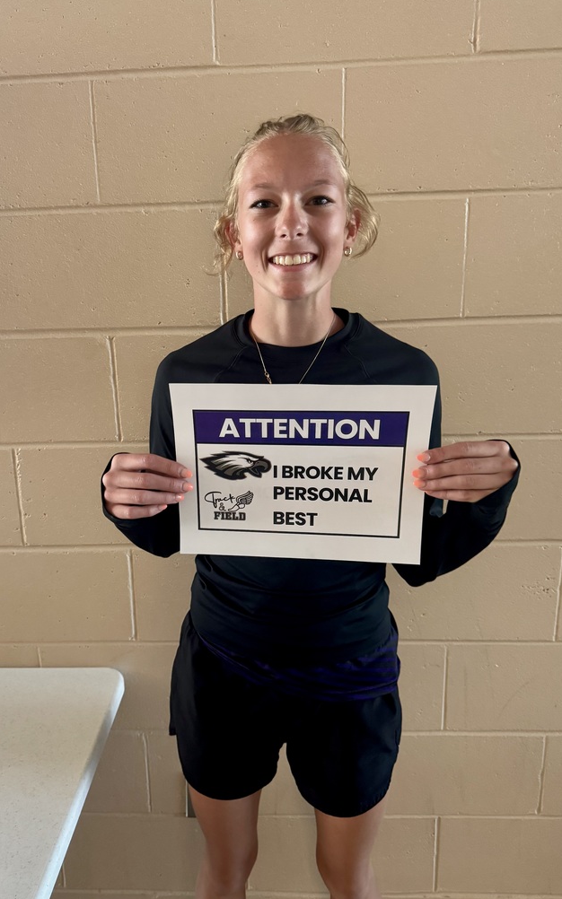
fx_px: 637
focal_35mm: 26
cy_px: 442
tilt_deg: -14.1
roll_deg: +2.3
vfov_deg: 70.4
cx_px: 243
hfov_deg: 47.5
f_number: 1.78
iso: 500
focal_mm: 6.76
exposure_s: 1/60
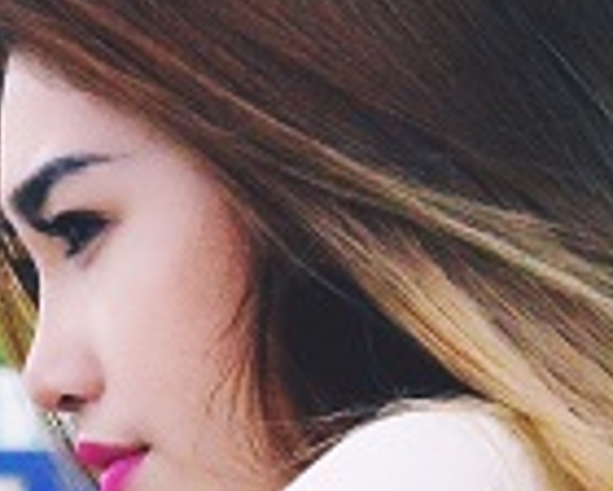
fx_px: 6368
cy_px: 414
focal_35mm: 351
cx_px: -504
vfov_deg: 4.4
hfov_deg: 5.4
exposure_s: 1/6400
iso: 1250
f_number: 8
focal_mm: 50
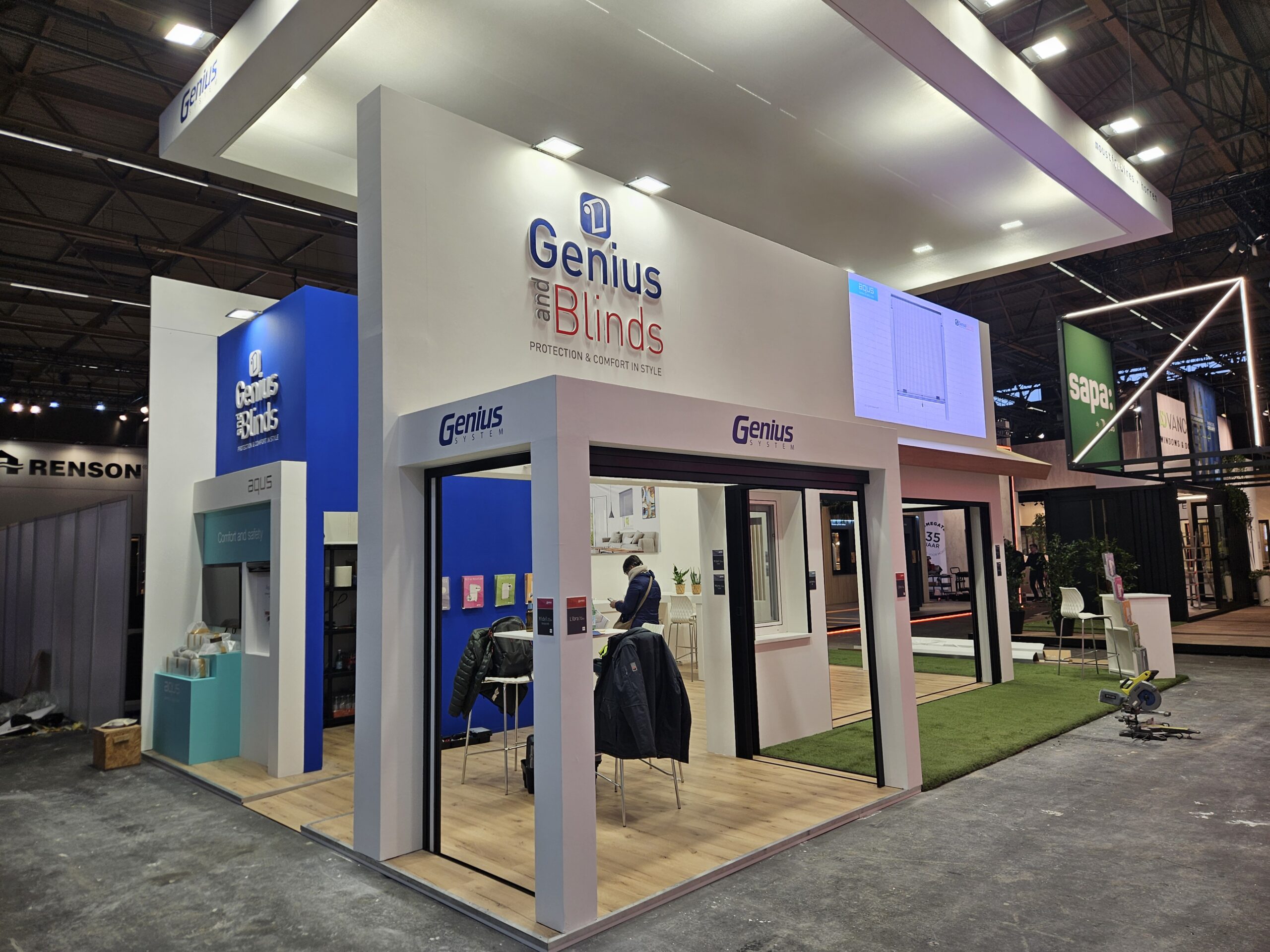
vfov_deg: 58.9
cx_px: 635
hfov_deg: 73.9
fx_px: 844
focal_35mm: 23
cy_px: 476
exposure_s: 1/122
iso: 25
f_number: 1.8
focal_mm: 5.4
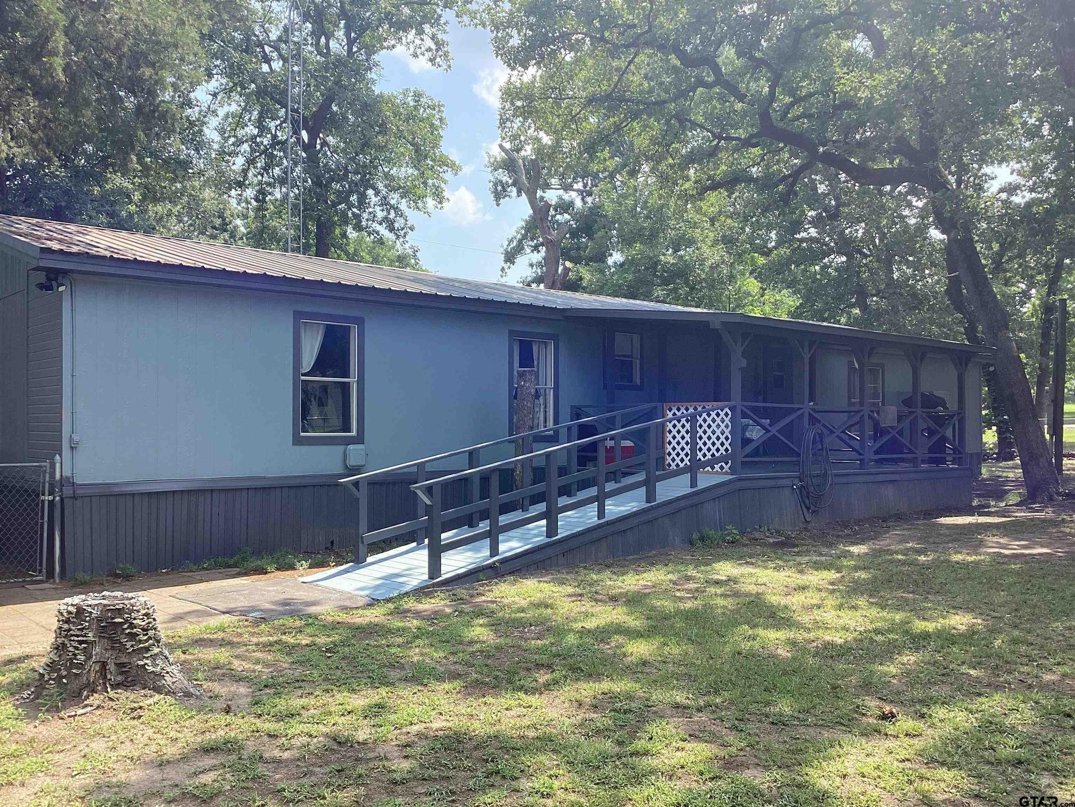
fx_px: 963
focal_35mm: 31
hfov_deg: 58.4
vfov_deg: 45.4
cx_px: 538
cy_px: 404
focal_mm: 3.3
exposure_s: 1/409
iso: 25
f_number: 2.4
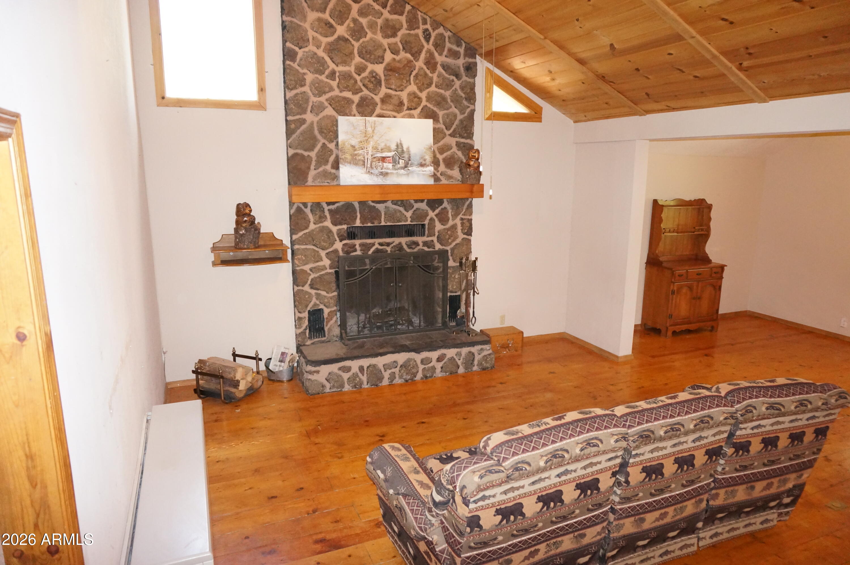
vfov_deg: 53.0
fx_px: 566
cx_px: 425
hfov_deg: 73.8
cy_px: 282
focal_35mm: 24
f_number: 4.5
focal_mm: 16
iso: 3200
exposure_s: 1/80
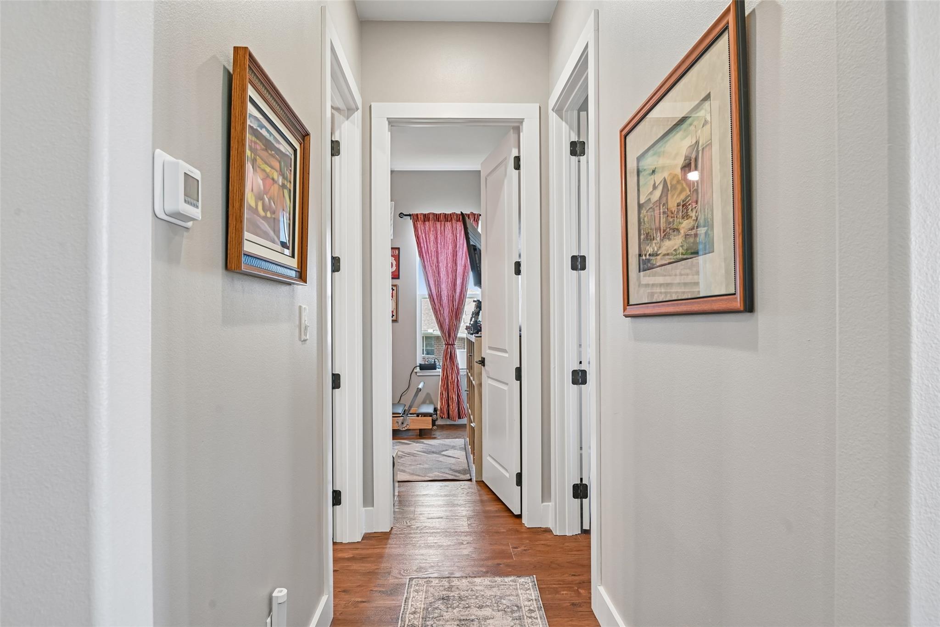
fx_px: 574
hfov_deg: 78.6
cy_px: 314
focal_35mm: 22
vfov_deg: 57.2
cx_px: 470
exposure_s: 1/13
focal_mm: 22
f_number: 8
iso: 400
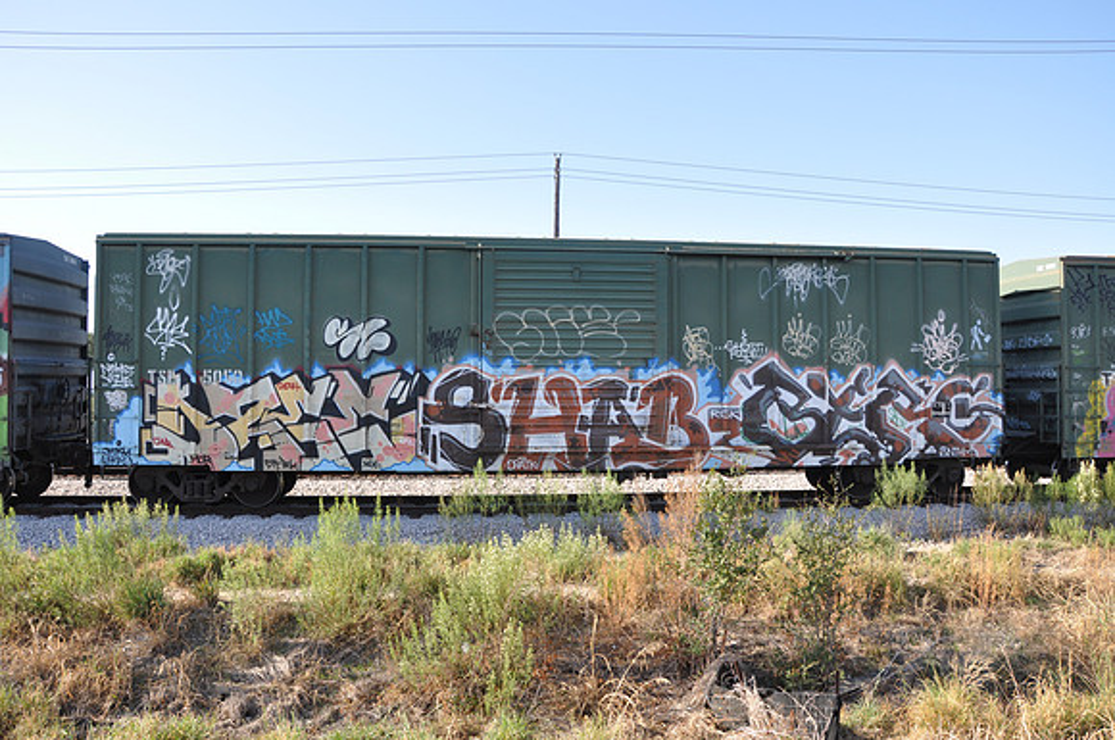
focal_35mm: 27
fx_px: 835
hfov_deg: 67.5
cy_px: 370
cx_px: 558
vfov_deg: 47.8
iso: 200
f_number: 8
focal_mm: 18
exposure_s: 1/250
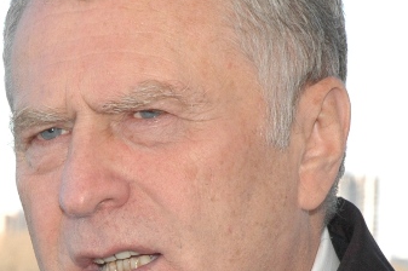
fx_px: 3453
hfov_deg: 6.8
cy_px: 292
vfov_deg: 4.5
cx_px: 90
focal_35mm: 305
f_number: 9
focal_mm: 60
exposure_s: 1/320
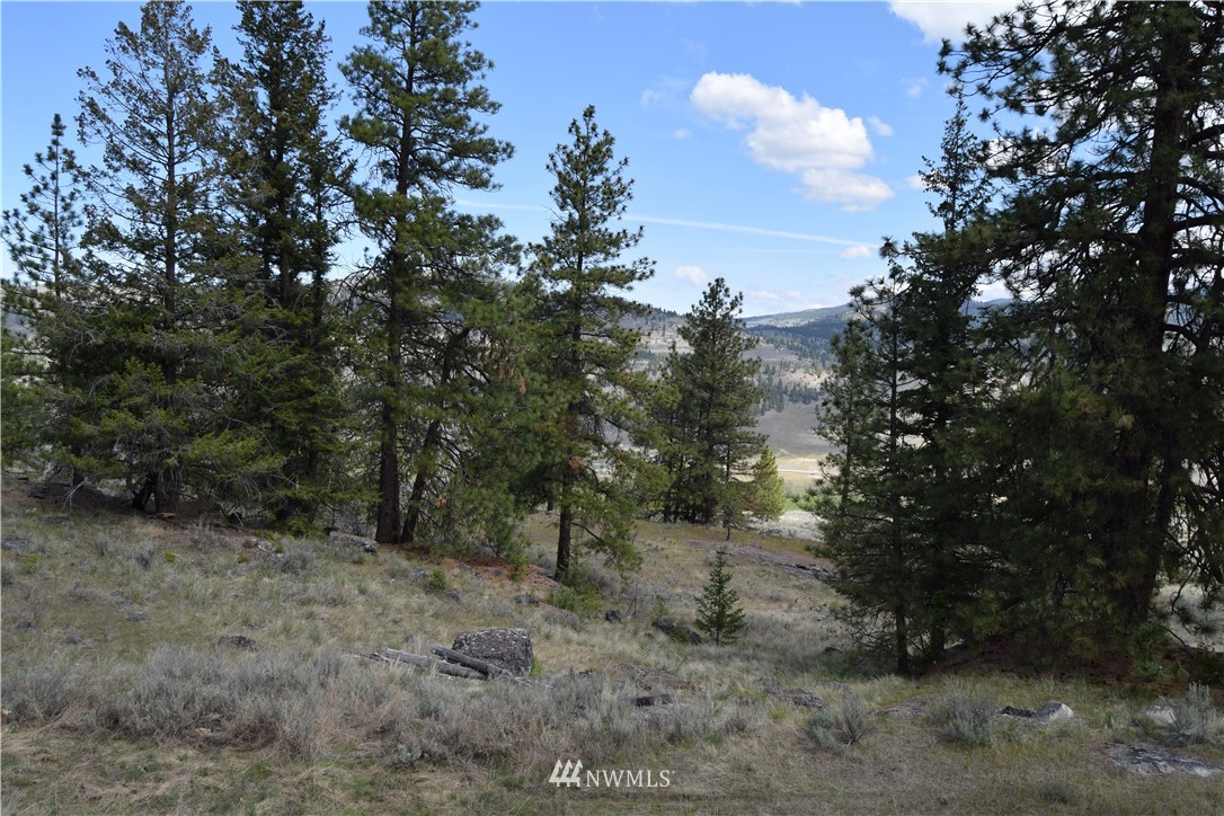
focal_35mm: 27
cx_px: 612
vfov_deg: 47.9
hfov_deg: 67.4
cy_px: 408
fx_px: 918
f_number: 8
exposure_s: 1/200
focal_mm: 18
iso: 100
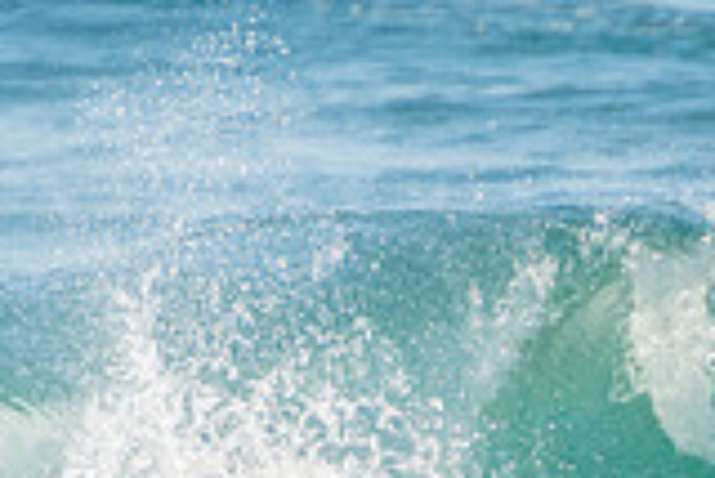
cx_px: 264
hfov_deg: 0.9
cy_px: 650
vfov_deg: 0.6
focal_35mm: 2179
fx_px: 43316
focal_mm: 400
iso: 320
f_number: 5.6
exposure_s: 1/1250
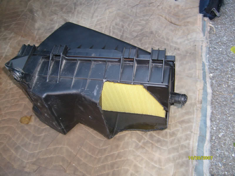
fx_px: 238
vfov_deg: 40.7
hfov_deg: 52.6
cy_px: 88
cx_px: 118
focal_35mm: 35
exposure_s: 1/45
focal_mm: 5.8
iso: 100
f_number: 2.8
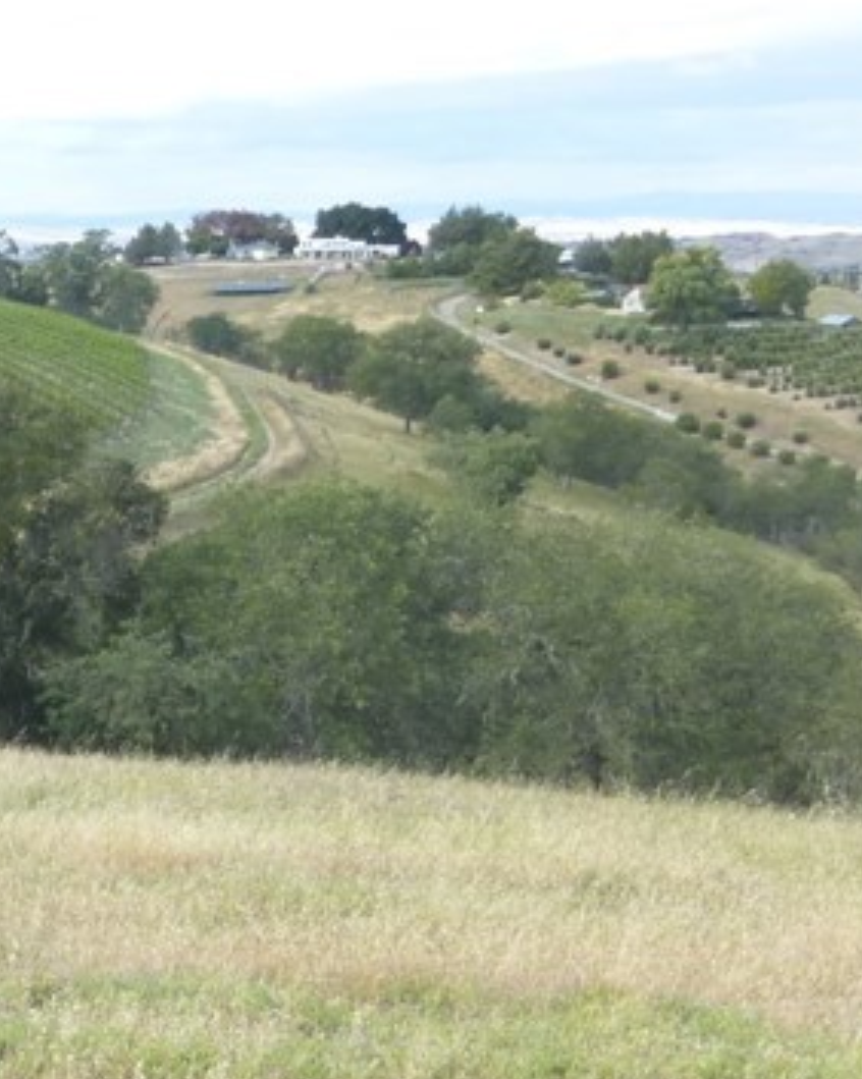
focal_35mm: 68
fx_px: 2170
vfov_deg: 27.7
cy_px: 755
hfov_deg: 18.7
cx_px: -562
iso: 100
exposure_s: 1/200
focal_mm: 4.3
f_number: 4
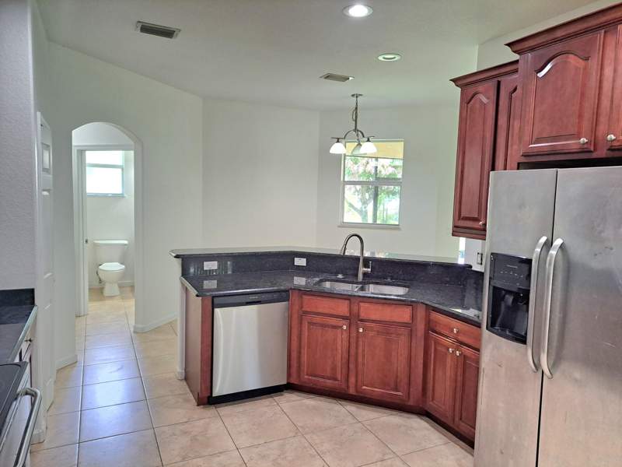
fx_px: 431
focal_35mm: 24
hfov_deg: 71.6
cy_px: 234
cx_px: 311
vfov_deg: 56.8
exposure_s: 1/60.2
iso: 160
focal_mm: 5.23
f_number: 1.8
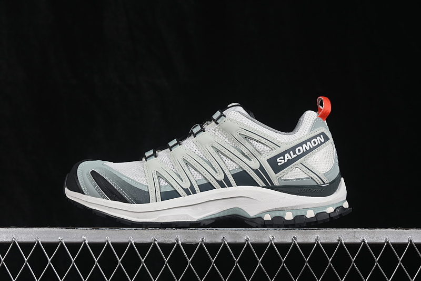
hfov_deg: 27.0
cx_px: 210
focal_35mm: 75
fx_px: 877
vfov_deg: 18.2
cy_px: 140
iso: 160
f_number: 8
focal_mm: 50
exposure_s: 1/80
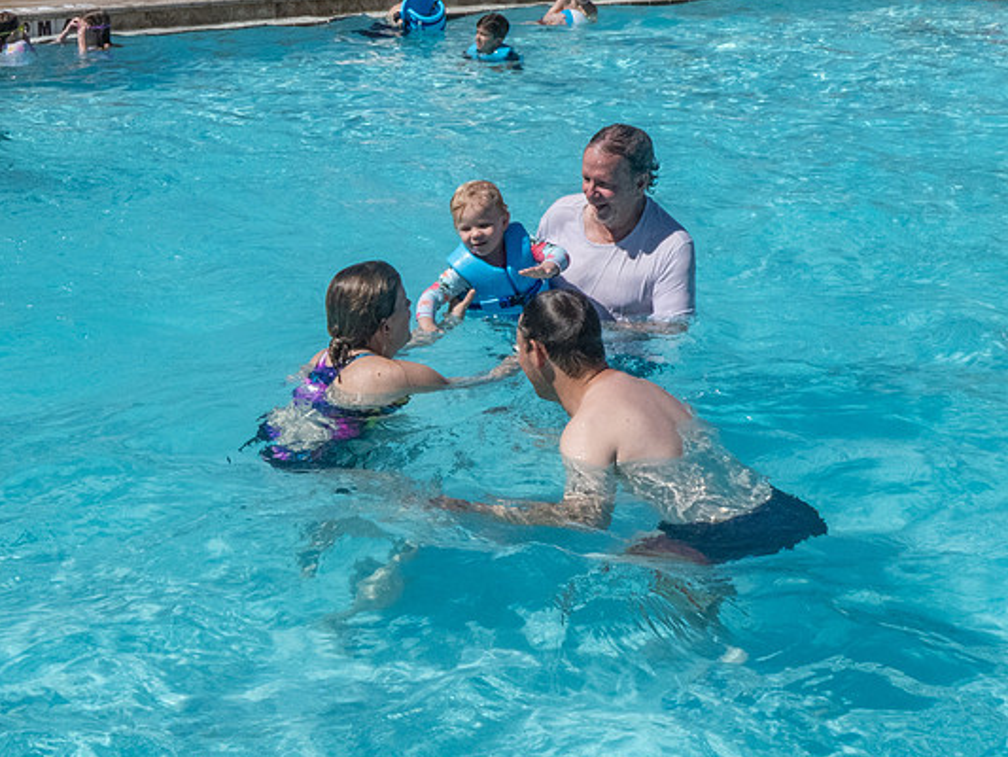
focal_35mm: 67
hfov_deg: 28.8
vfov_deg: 21.9
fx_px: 1951
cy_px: 310
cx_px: 362
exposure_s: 1/500
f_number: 8
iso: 80
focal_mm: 7.8
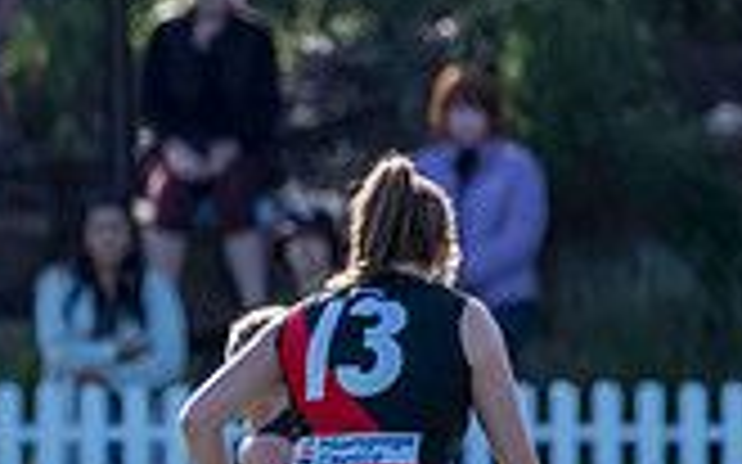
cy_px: 526
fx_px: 39258
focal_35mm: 1942
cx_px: -304
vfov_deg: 0.7
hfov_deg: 1.1
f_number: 7.1
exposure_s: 1/1600
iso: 800
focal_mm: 460
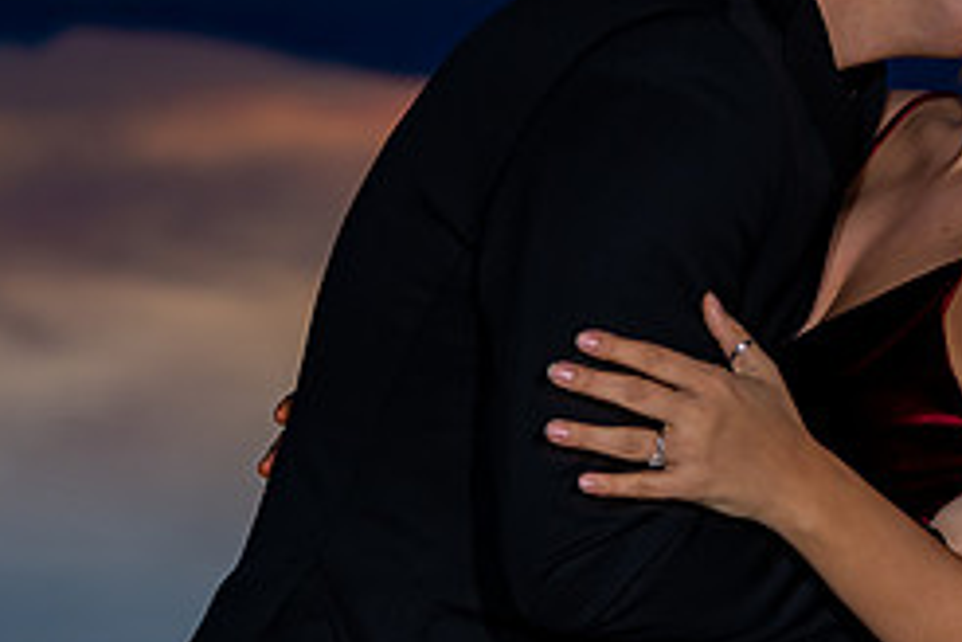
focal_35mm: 216
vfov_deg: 6.4
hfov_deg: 9.5
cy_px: 147
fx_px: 5772
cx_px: 774
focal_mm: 82
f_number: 4
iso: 500
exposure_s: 1/100
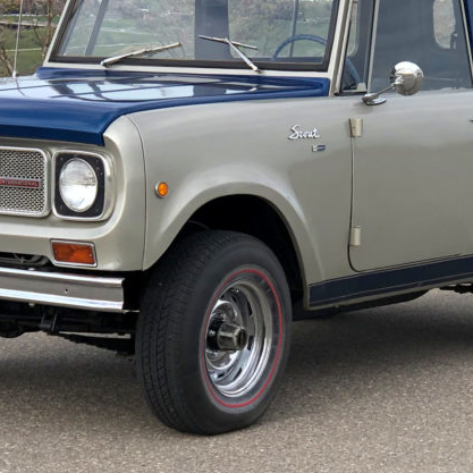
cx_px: 231
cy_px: 107
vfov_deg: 15.3
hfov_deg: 15.4
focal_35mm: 113
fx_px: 1747
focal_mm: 6
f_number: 2.4
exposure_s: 1/466
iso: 16
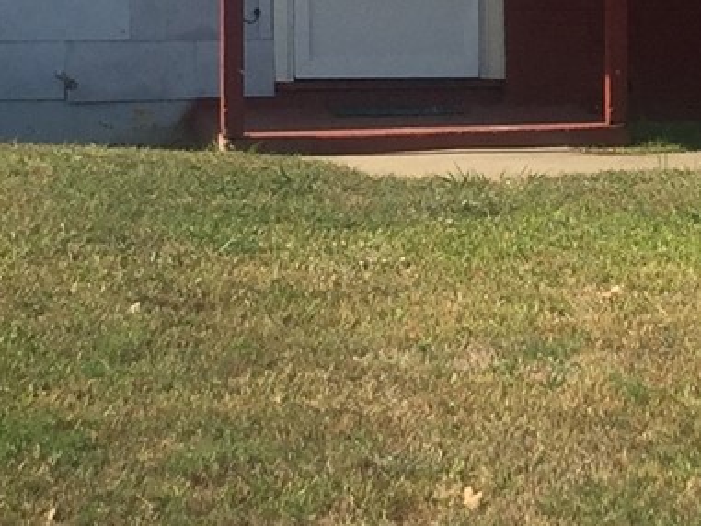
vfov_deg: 9.5
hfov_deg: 12.6
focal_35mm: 156
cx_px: 552
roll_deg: -2.2
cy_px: 85
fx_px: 3160
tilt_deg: +0.3
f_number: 2.2
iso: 32
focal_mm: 4.15
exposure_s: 1/1582
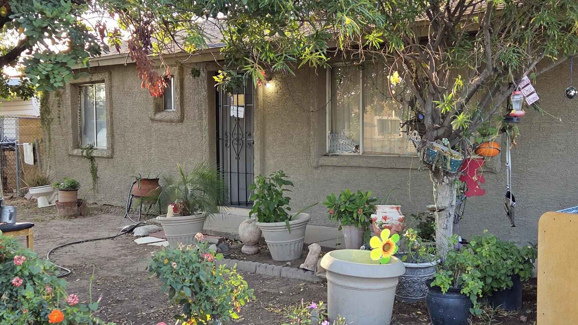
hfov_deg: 46.3
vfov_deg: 27.1
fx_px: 674
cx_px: 329
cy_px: 175
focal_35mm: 44
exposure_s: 1/180
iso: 64
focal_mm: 5.4
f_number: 1.8
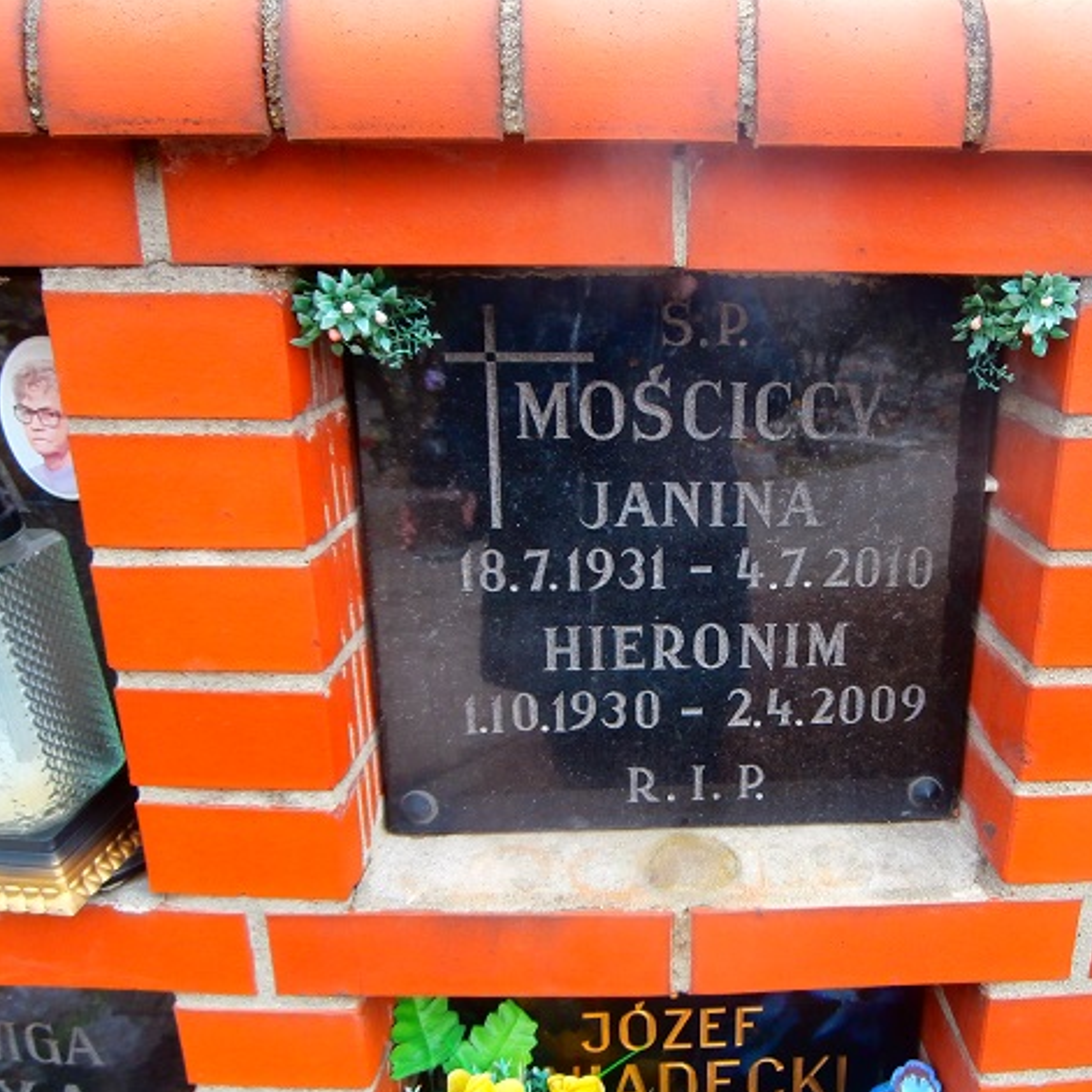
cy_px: 545
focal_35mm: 30
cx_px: 682
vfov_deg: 54.0
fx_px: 1071
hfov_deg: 53.5
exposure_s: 1/100
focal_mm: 4.43
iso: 100
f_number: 3.2
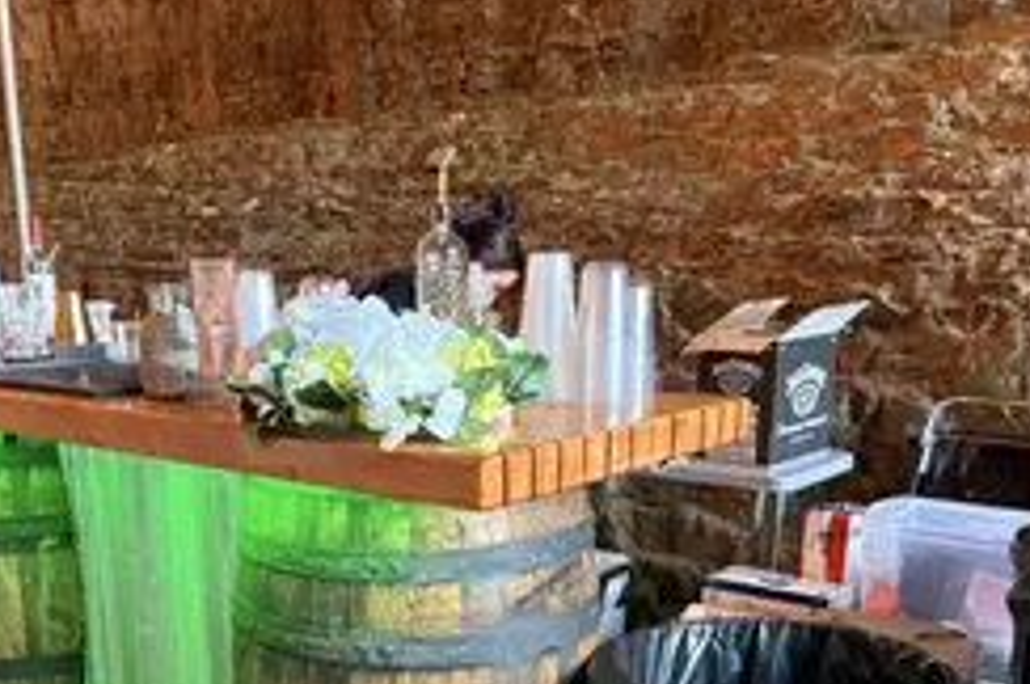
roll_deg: +1.2
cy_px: 608
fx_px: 1171
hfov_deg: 47.3
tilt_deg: -16.7
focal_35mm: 41
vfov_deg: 31.1
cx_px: 426
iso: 640
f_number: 1.78
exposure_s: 1/60
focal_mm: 6.76
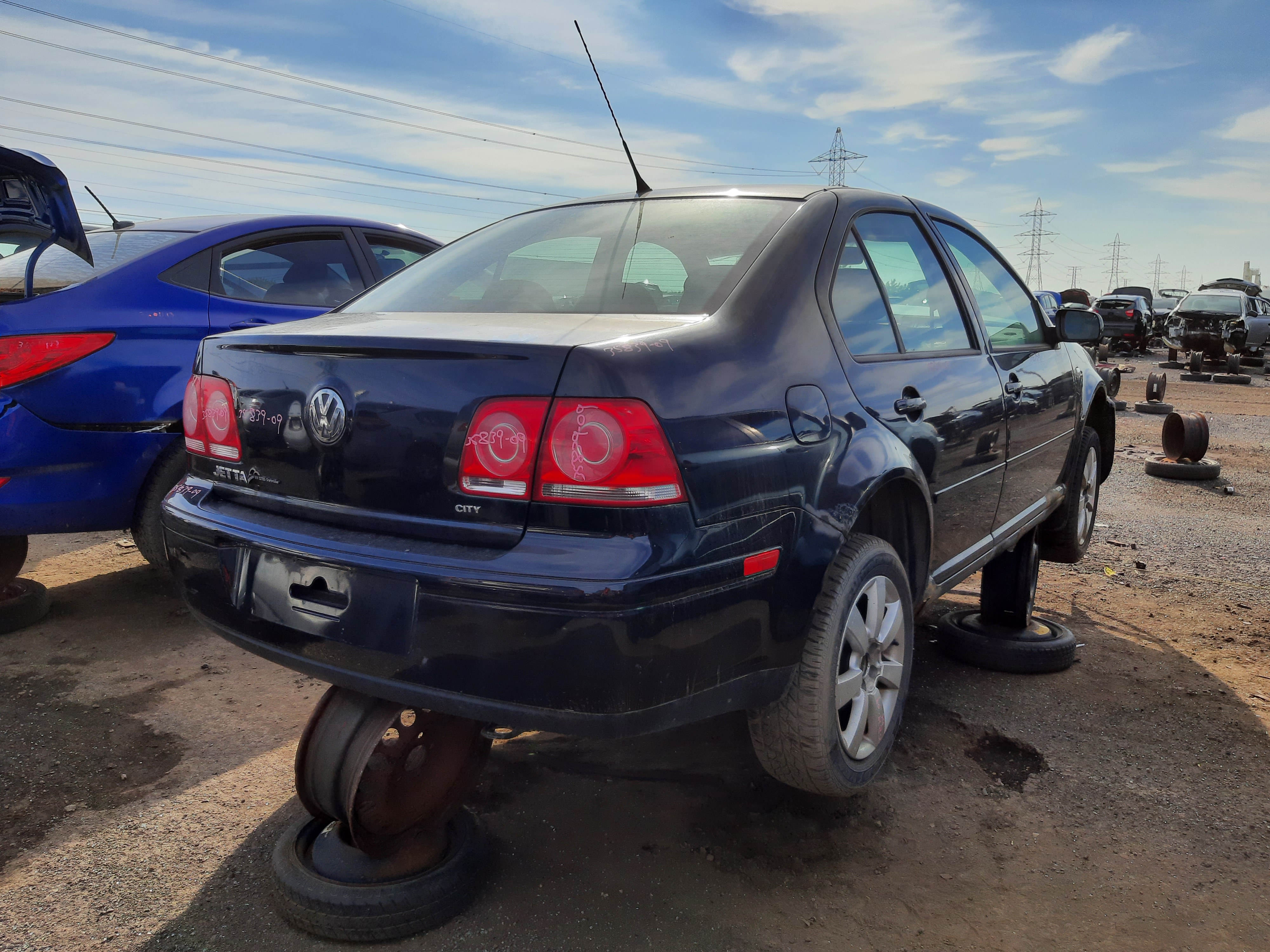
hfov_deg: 67.3
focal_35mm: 26
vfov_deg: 53.1
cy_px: 476
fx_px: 954
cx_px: 635
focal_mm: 3.92
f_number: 1.7
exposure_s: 1/1712
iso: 40
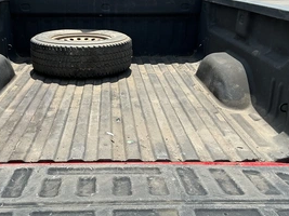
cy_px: 106
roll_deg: +0.9
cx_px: 114
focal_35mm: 42
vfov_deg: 34.3
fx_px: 350
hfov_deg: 44.5
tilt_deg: -15.6
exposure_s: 1/997
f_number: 1.8
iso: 25
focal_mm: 3
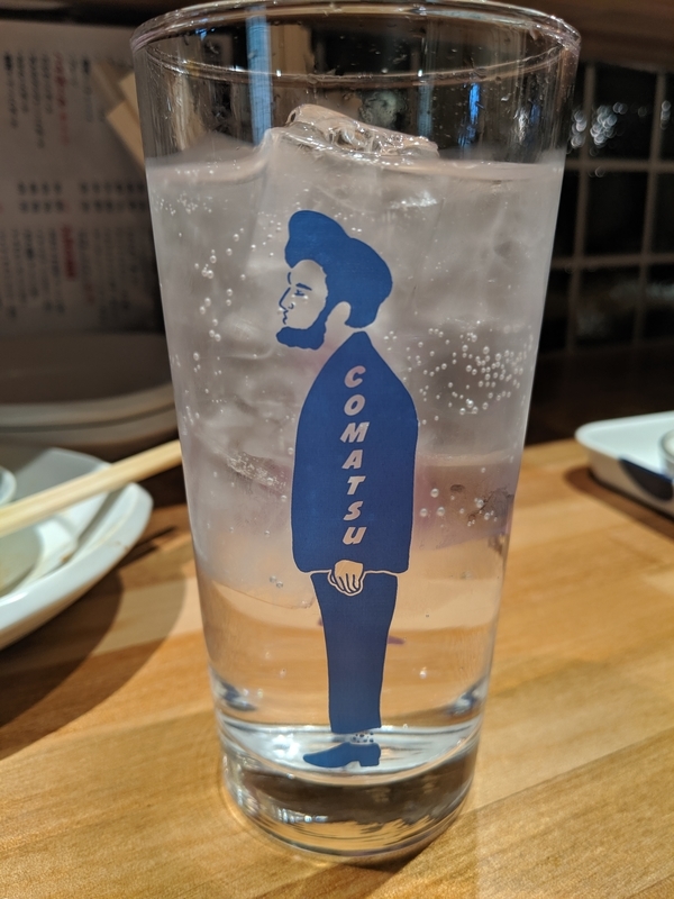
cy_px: 450
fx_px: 701
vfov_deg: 65.3
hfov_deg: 51.4
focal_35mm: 27
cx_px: 337
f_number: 1.8
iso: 97
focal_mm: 4.44
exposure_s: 1/25
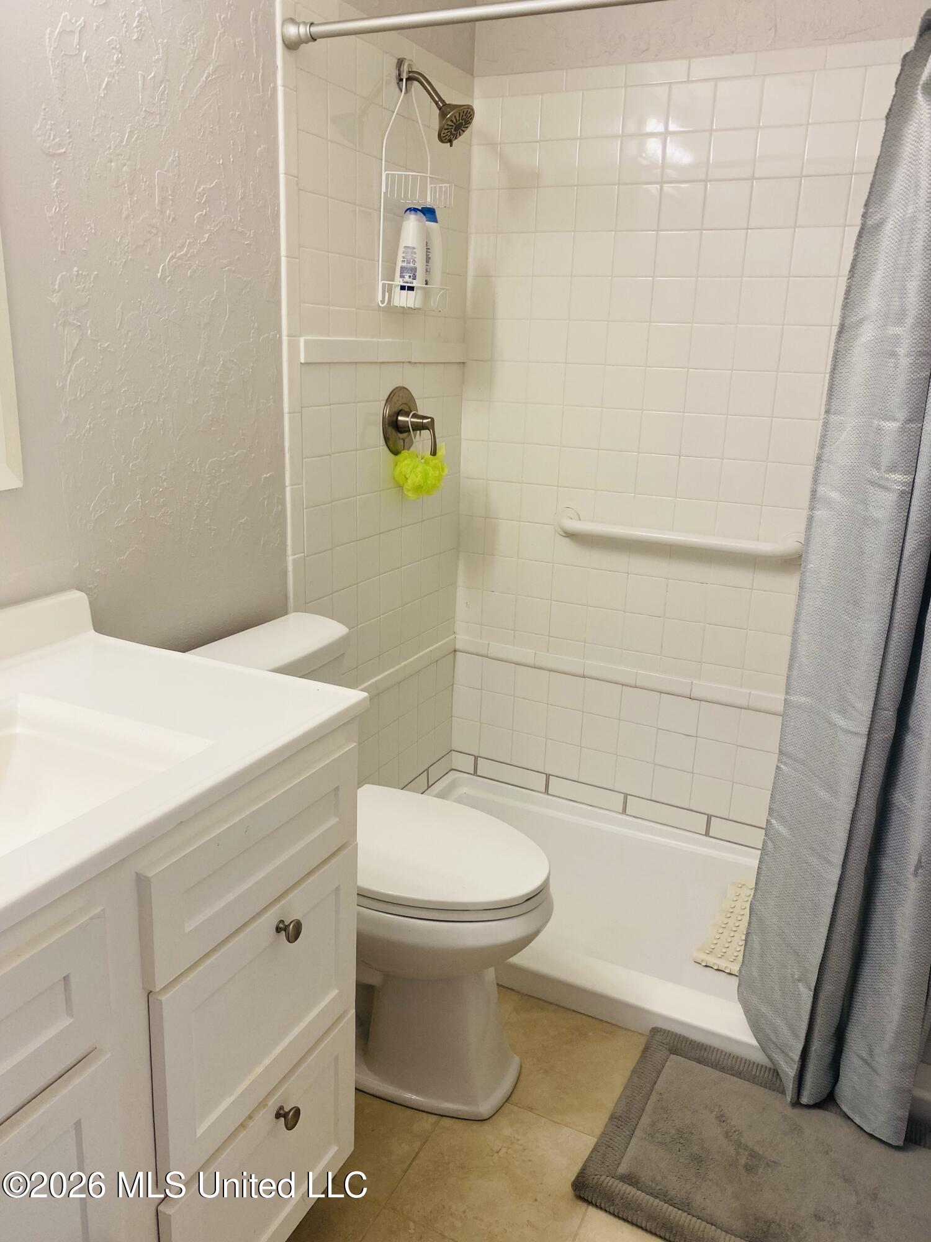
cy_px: 621
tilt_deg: -15.5
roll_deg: -1.4
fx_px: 932
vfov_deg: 67.3
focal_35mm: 26
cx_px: 466
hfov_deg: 53.1
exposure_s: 1/120
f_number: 1.8
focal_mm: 4.25
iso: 100
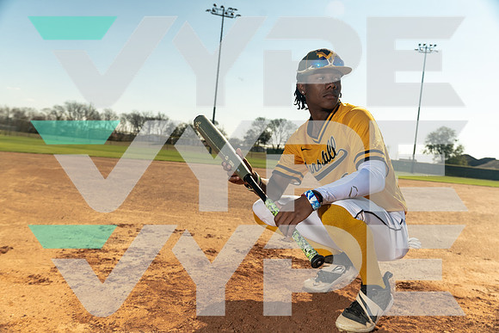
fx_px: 430
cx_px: 250
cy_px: 166
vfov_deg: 42.3
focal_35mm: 31
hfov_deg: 60.3
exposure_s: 1/200
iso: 500
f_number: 5.6
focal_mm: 31
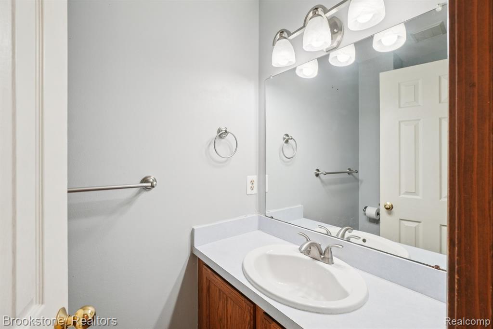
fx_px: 205
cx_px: 246
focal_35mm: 15
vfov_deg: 77.3
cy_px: 164
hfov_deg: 100.4
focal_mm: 10
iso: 320
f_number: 8
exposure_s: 1/30
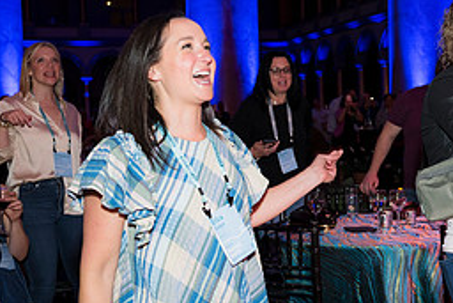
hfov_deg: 29.2
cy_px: 214
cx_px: 409
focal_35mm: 66
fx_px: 831
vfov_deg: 20.5
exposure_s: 1/100
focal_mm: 28
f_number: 4
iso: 800
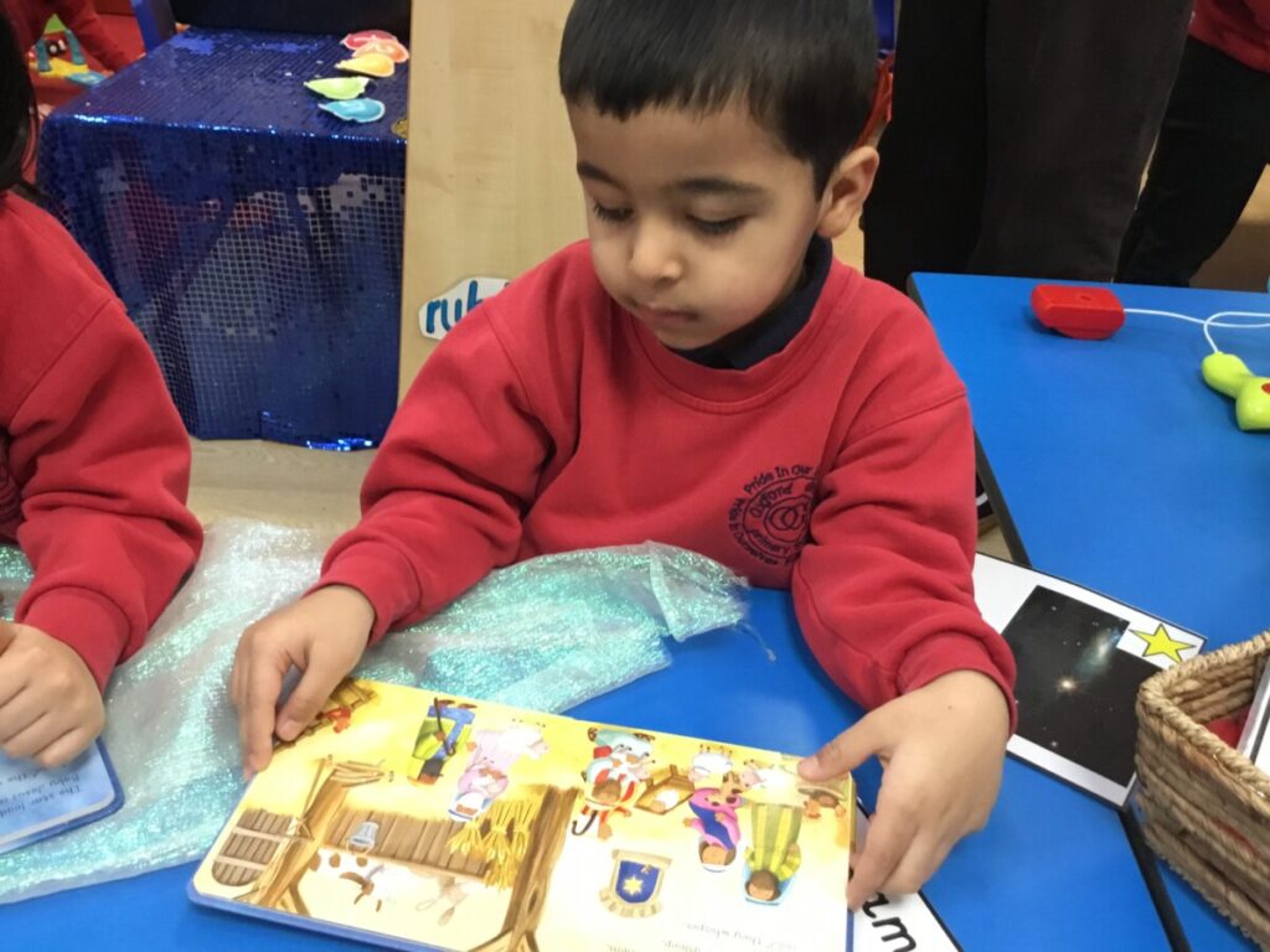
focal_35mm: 31
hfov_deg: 58.4
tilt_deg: -30.9
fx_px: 1137
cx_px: 635
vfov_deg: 45.4
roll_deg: -2.8
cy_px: 476
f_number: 2.4
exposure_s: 1/33
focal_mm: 3.3
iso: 200
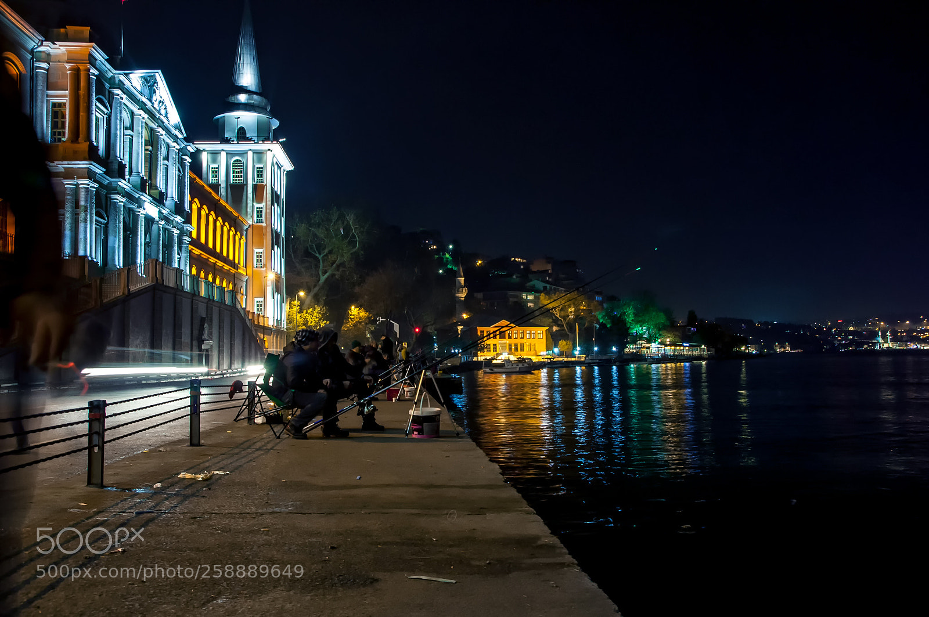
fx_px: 773
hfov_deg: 62.0
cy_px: 308
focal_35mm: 30
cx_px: 464
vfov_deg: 43.5
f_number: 5.6
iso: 400
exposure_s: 1
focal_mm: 20
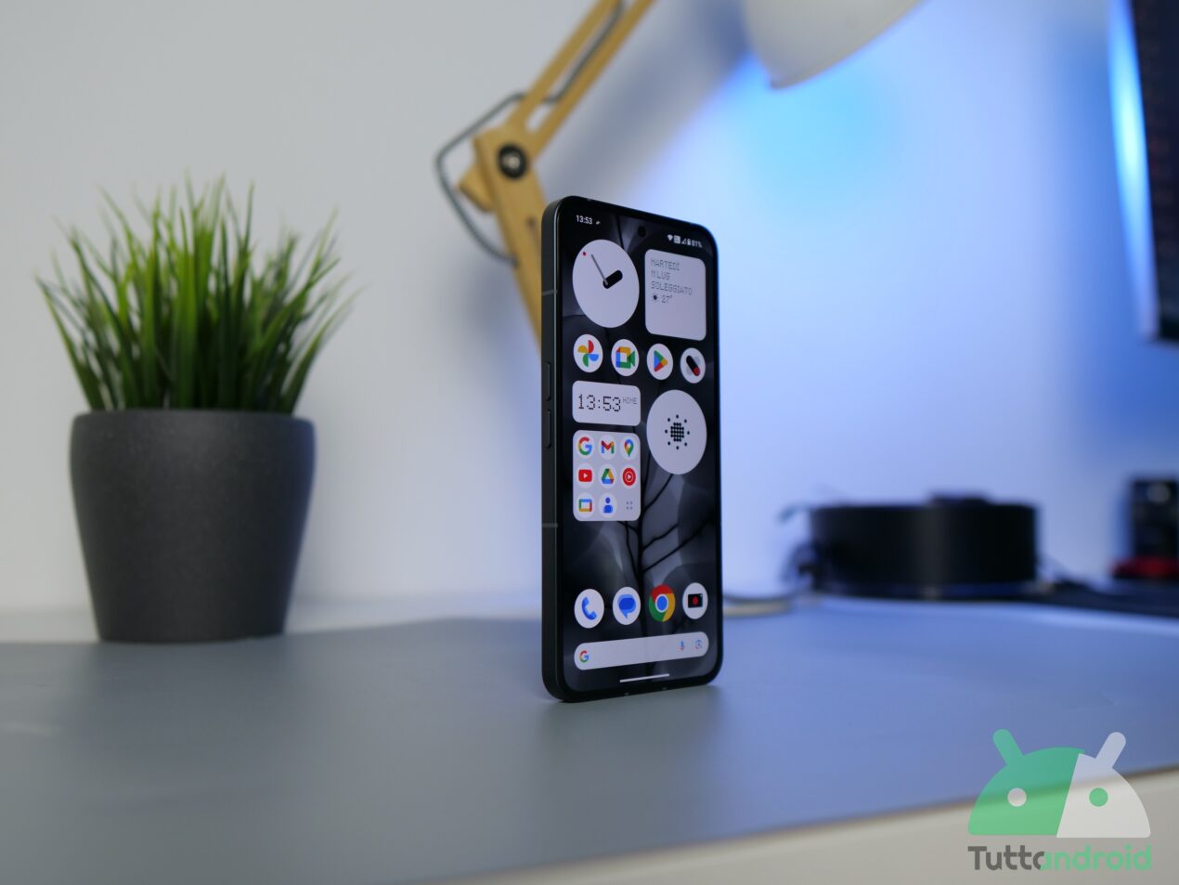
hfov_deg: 56.8
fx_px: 1090
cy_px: 442
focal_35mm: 32
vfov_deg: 44.2
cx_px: 590
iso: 200
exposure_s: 1/100
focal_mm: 16
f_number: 1.8
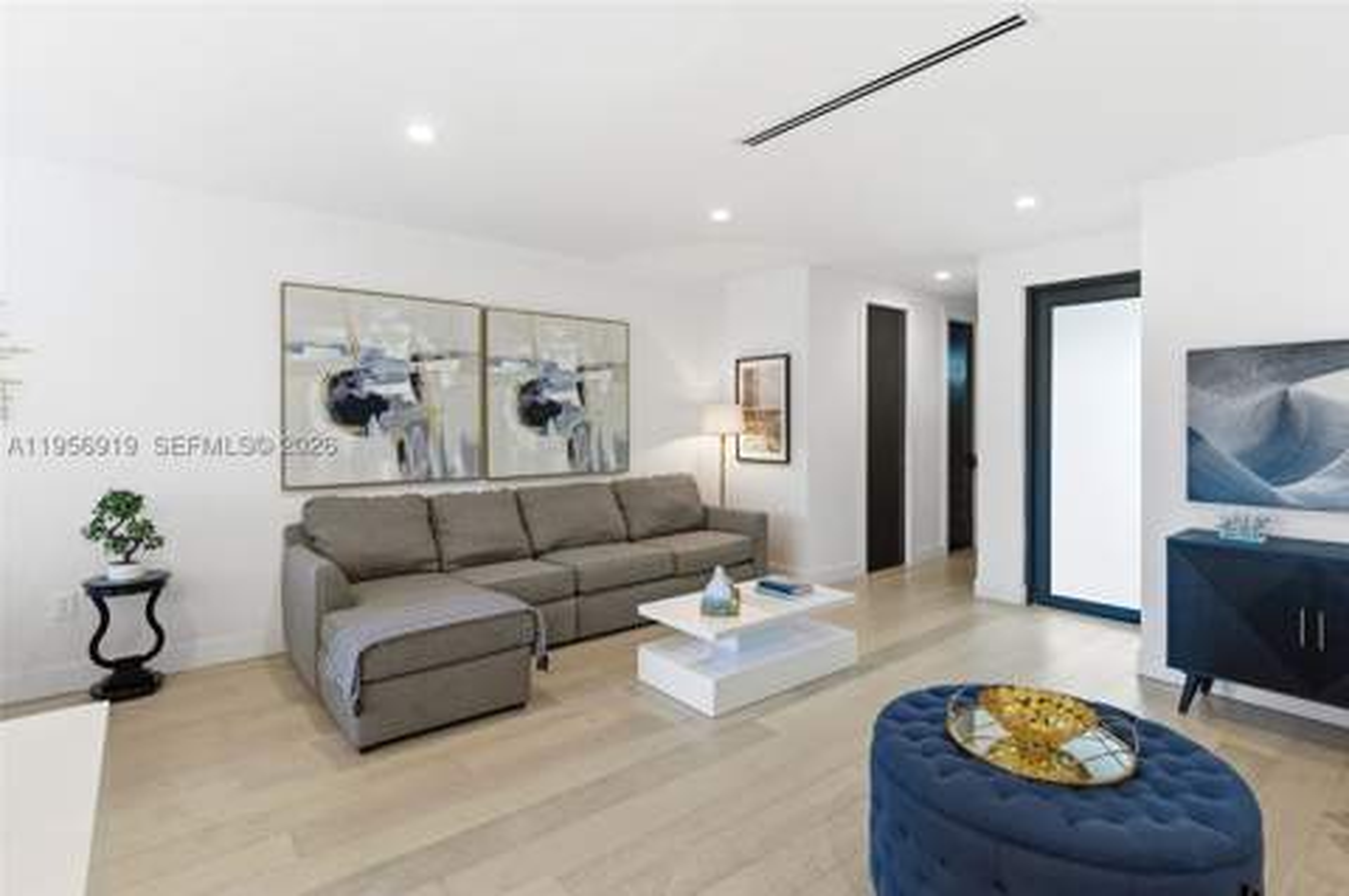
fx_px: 636
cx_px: 674
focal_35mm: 17
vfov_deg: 70.3
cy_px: 448
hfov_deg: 93.3
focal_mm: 17
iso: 250
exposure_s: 1/125
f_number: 8
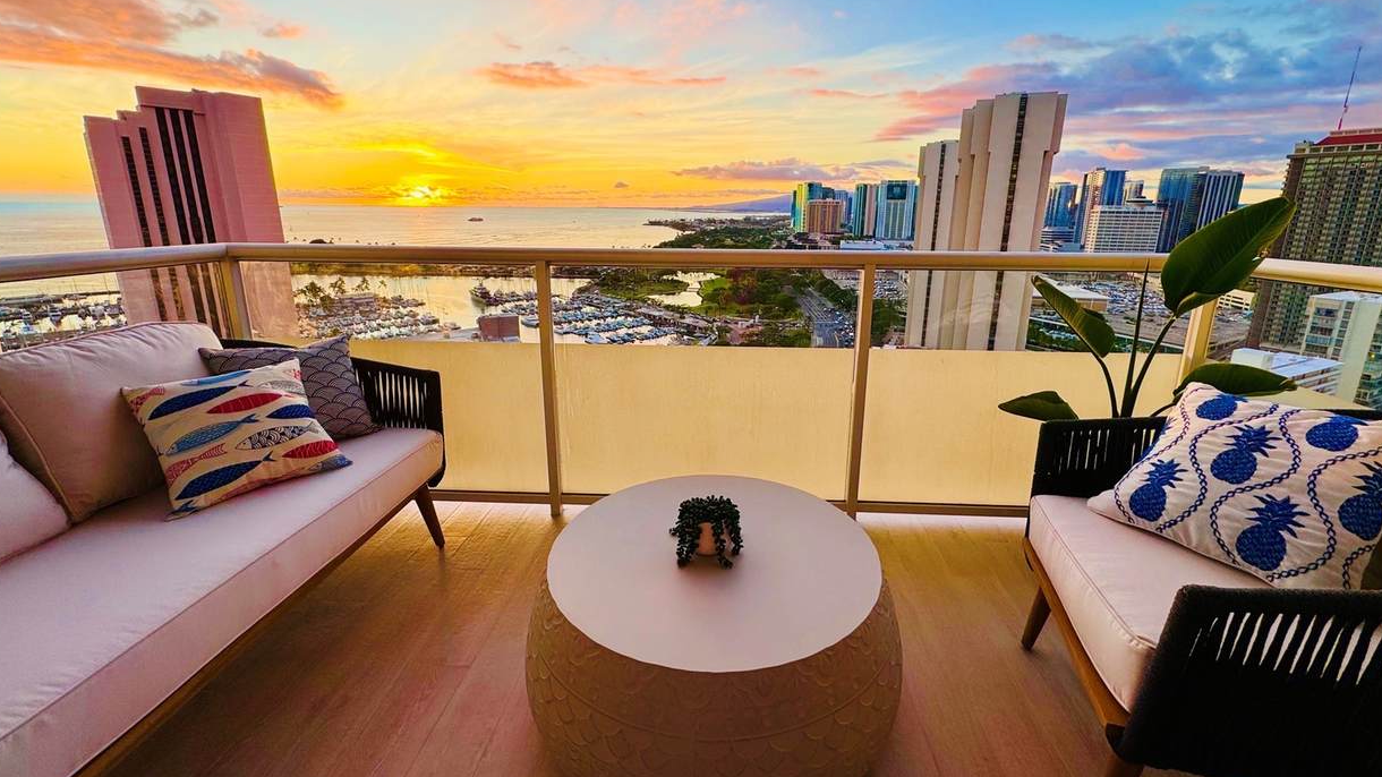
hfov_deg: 99.4
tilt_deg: -14.6
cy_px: 352
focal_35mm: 16
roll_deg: -1.1
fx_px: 586
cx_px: 708
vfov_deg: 66.9
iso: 40
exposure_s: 1/182
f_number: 2.2
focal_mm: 2.22
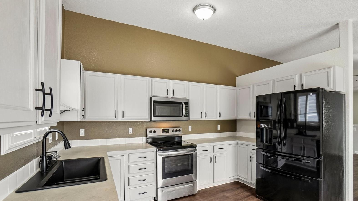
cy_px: 120
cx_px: 178
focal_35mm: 16
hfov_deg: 99.4
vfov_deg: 66.5
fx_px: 152
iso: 400
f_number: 8
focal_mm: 10
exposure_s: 1/25
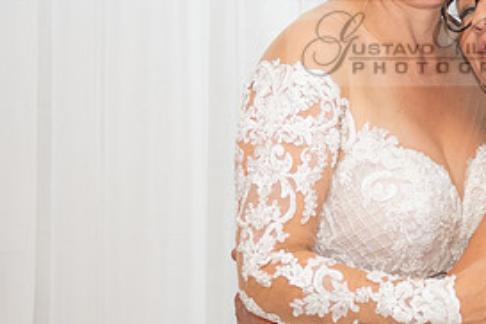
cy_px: 184
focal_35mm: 167
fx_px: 2254
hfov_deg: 12.2
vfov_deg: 8.2
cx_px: 418
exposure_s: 1/125
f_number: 2.8
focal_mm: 45
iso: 640
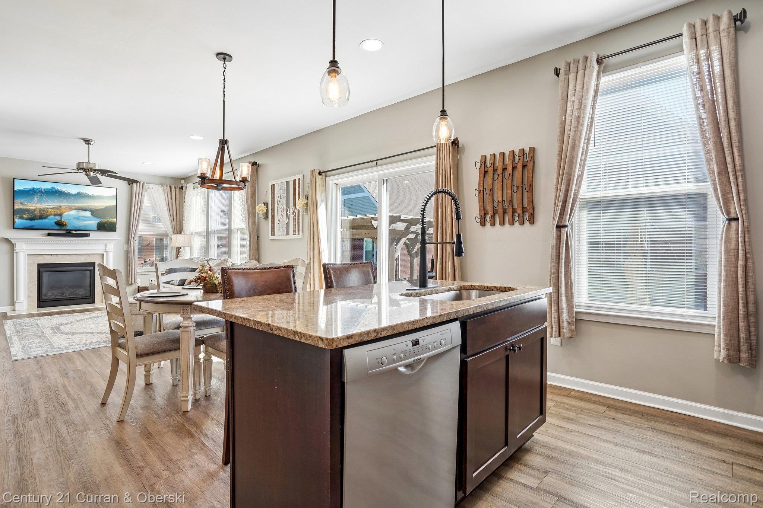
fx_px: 360
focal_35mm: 17
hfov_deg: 93.3
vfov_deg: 70.4
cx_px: 382
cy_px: 254
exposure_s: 1/60
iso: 250
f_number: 8
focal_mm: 17
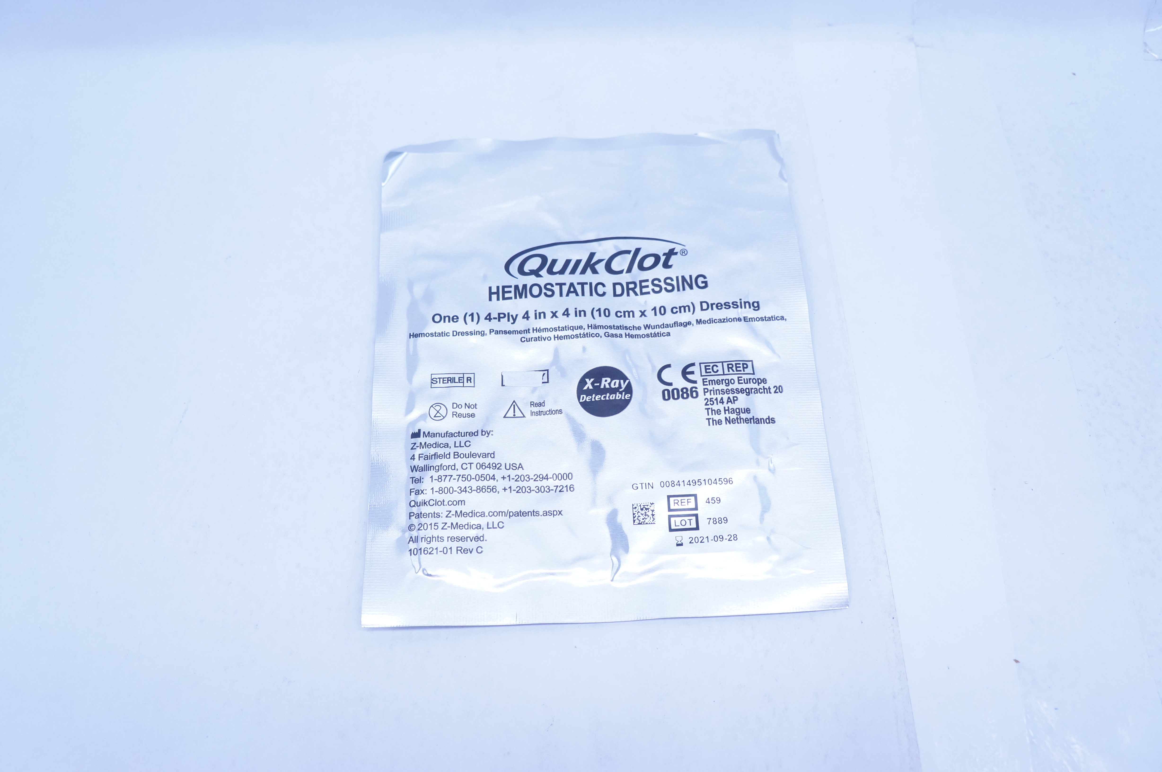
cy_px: 386
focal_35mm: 30
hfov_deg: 62.0
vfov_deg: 43.5
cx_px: 581
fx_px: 967
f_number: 5.6
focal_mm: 20
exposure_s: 1/200
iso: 800
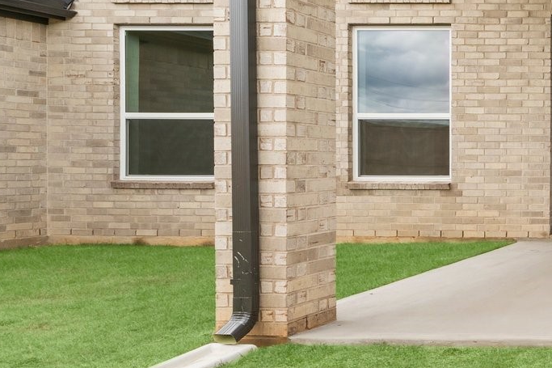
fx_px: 644
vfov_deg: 31.8
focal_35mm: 42
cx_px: 791
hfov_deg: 30.5
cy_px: 161
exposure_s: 1/50
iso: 640
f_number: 11
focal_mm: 14
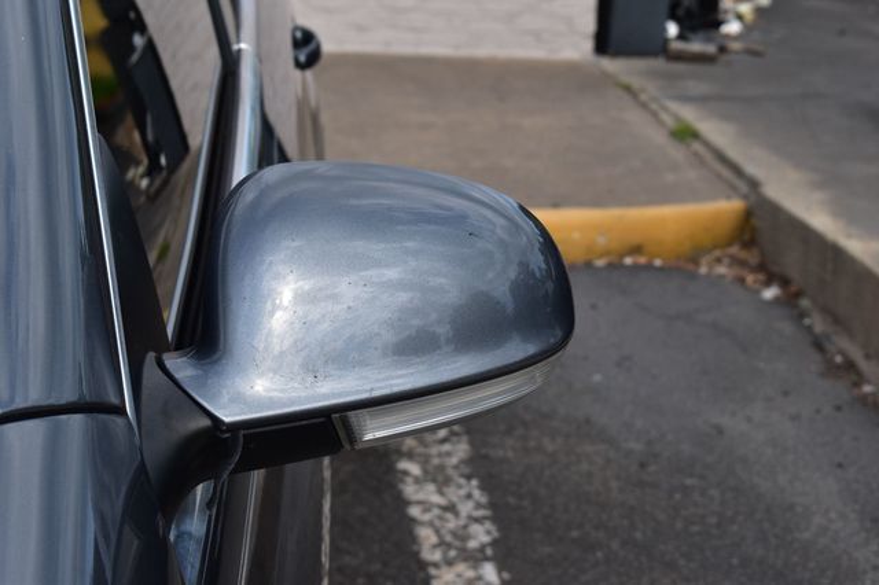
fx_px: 2013
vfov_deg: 16.5
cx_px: 440
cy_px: 292
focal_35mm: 82
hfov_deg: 24.6
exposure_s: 1/400
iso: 400
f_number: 11
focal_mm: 55
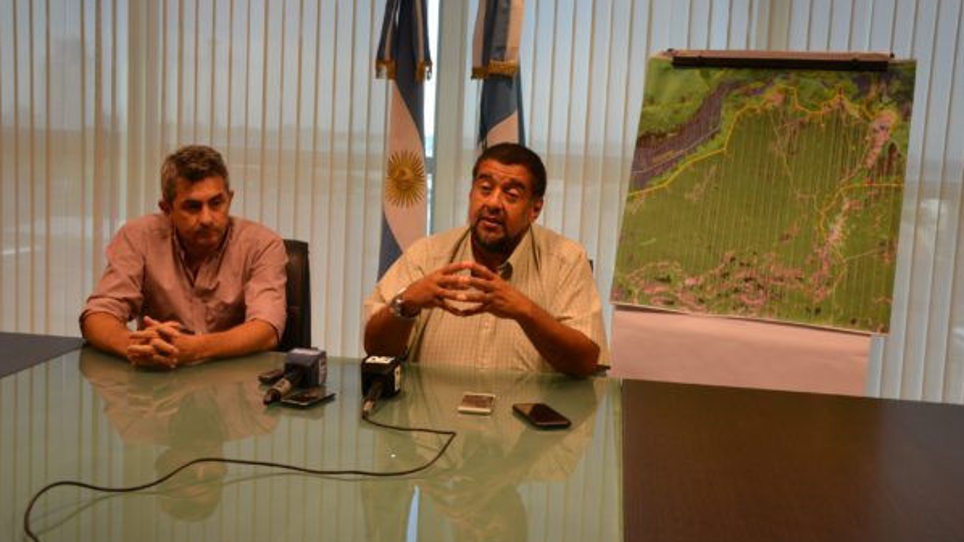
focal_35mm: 41
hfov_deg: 49.4
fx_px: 1048
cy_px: 240
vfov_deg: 29.0
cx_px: 482
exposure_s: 1/60
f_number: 3.8
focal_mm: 26
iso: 400
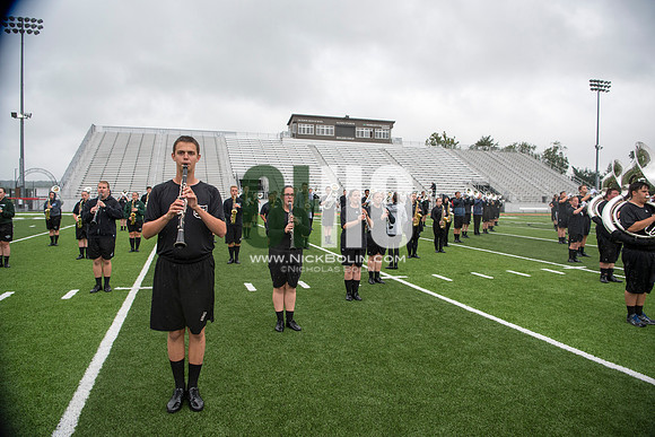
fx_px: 437
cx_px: 328
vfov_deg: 53.2
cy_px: 218
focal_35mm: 24
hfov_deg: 73.7
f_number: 4
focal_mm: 24
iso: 400
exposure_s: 1/800
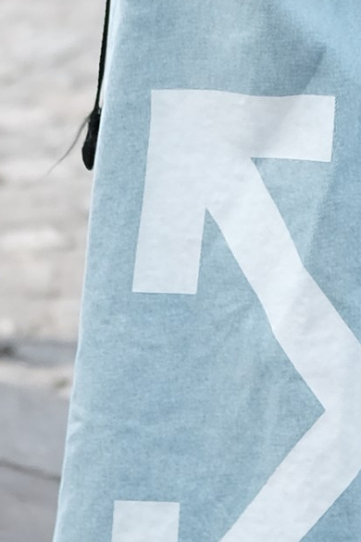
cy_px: -315
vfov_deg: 5.8
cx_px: 367
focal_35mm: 348
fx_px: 5234
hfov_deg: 3.9
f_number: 2
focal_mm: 35
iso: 400
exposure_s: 1/3200
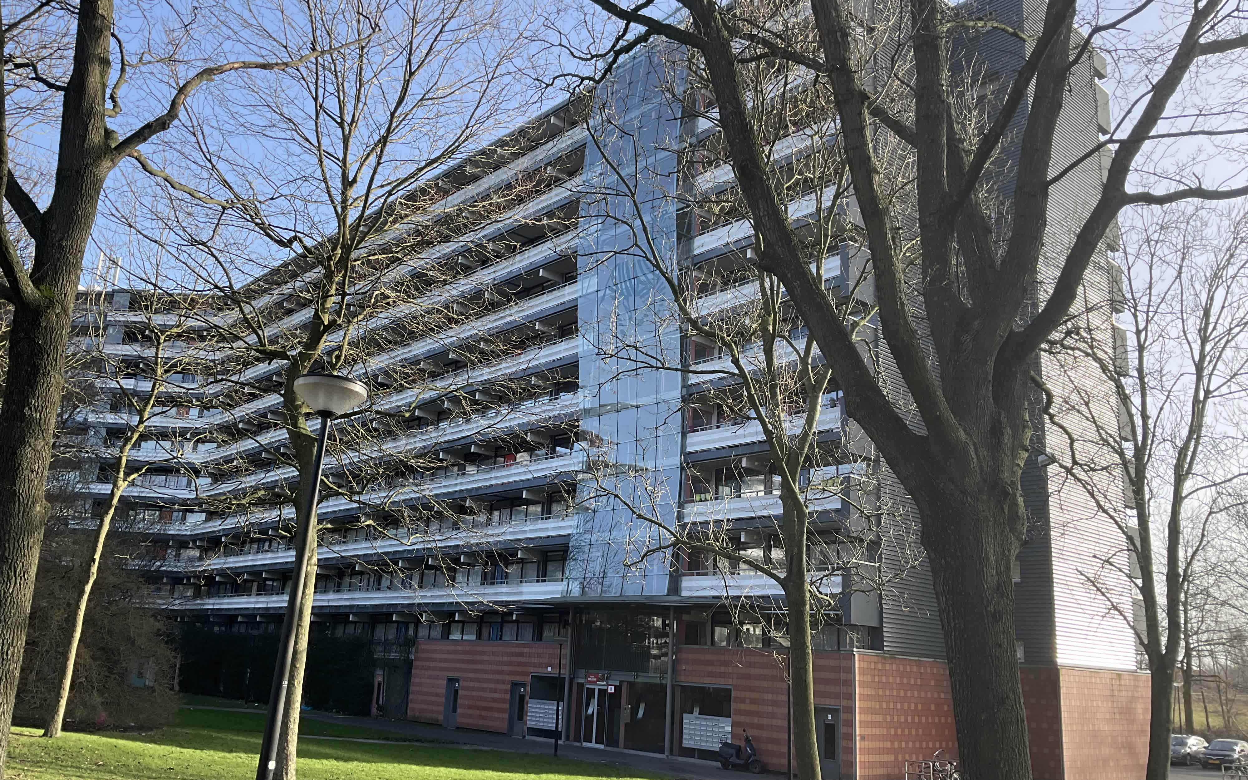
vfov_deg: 40.6
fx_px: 1054
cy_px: 397
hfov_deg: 61.2
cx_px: 619
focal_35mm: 31
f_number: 1.8
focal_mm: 3
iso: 16
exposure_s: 1/406
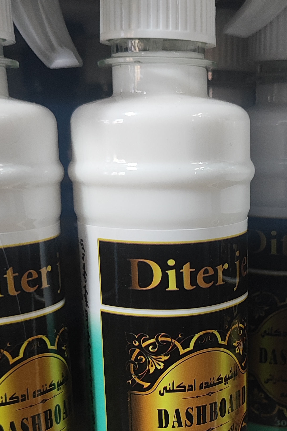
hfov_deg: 24.2
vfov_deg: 35.5
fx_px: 658
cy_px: 321
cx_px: 231
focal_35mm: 55
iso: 404
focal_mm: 5.89
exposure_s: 1/100
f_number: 1.89
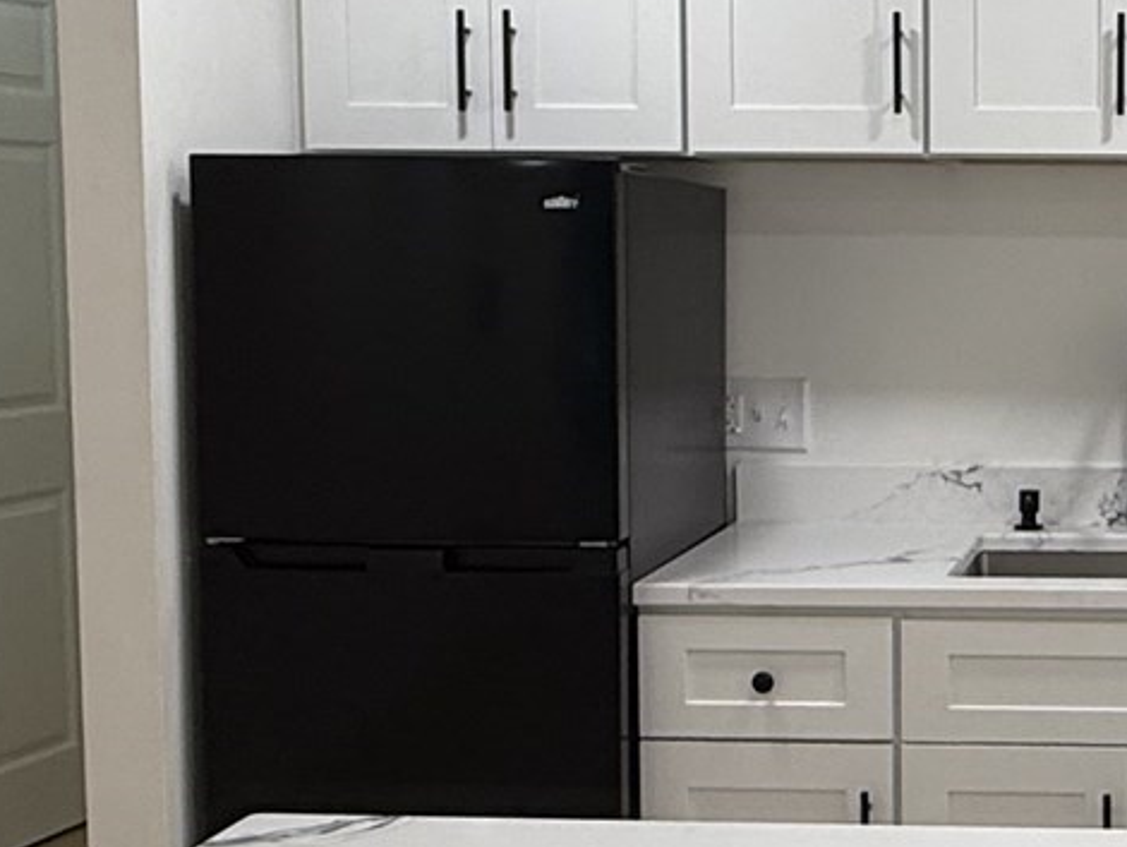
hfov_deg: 29.2
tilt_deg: -8.7
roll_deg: -1.3
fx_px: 1987
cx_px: 1175
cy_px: 403
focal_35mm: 61
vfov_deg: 24.0
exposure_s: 1/120
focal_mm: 2.22
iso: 125
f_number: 2.2
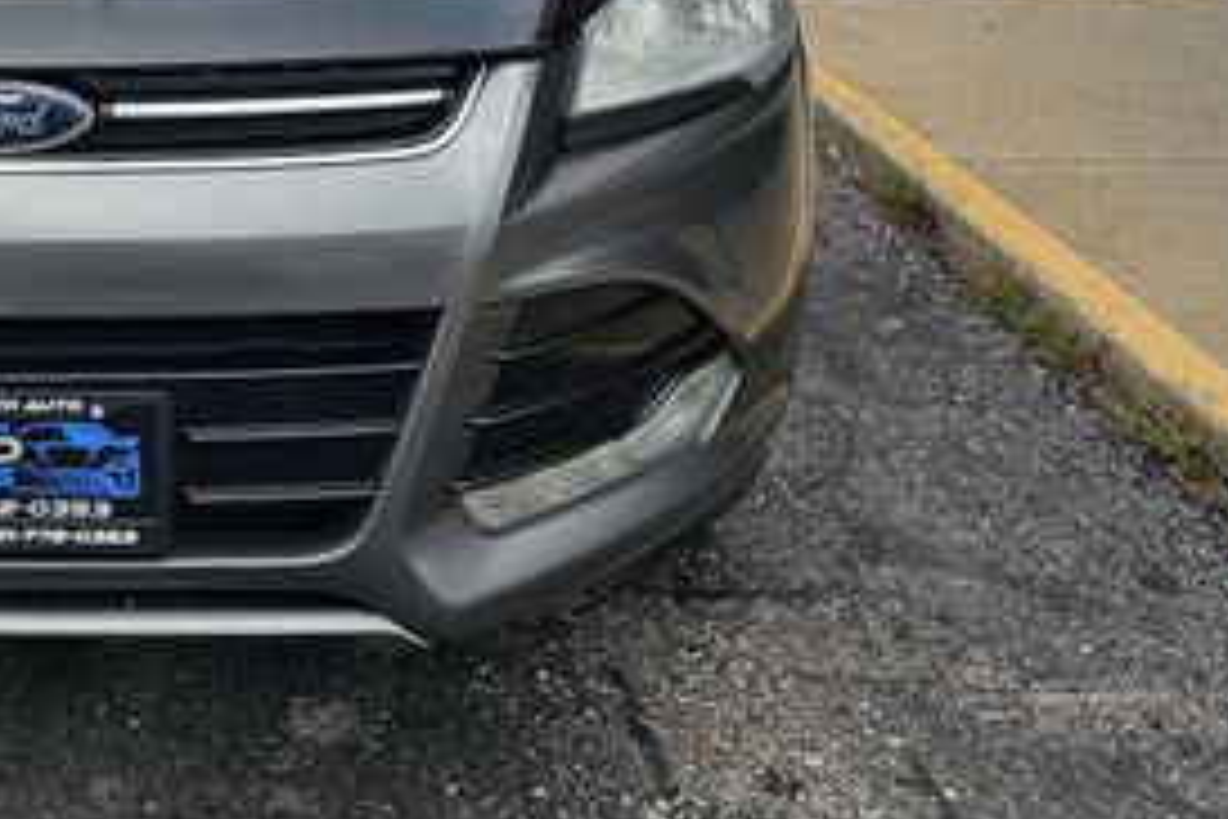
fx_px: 1910
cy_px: 45
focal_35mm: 56
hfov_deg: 32.7
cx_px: -4
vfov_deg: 23.4
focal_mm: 6.3
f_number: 1.7
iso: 10
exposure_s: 1/269
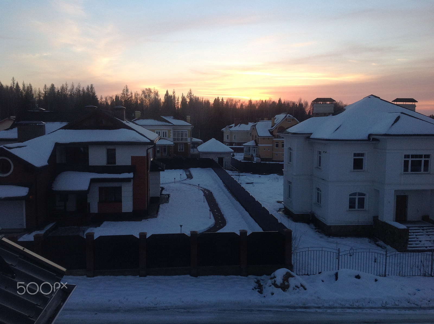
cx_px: 217
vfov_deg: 40.6
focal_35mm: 35
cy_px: 162
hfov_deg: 52.7
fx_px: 438
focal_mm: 4.28
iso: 64
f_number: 2.4
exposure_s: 1/120
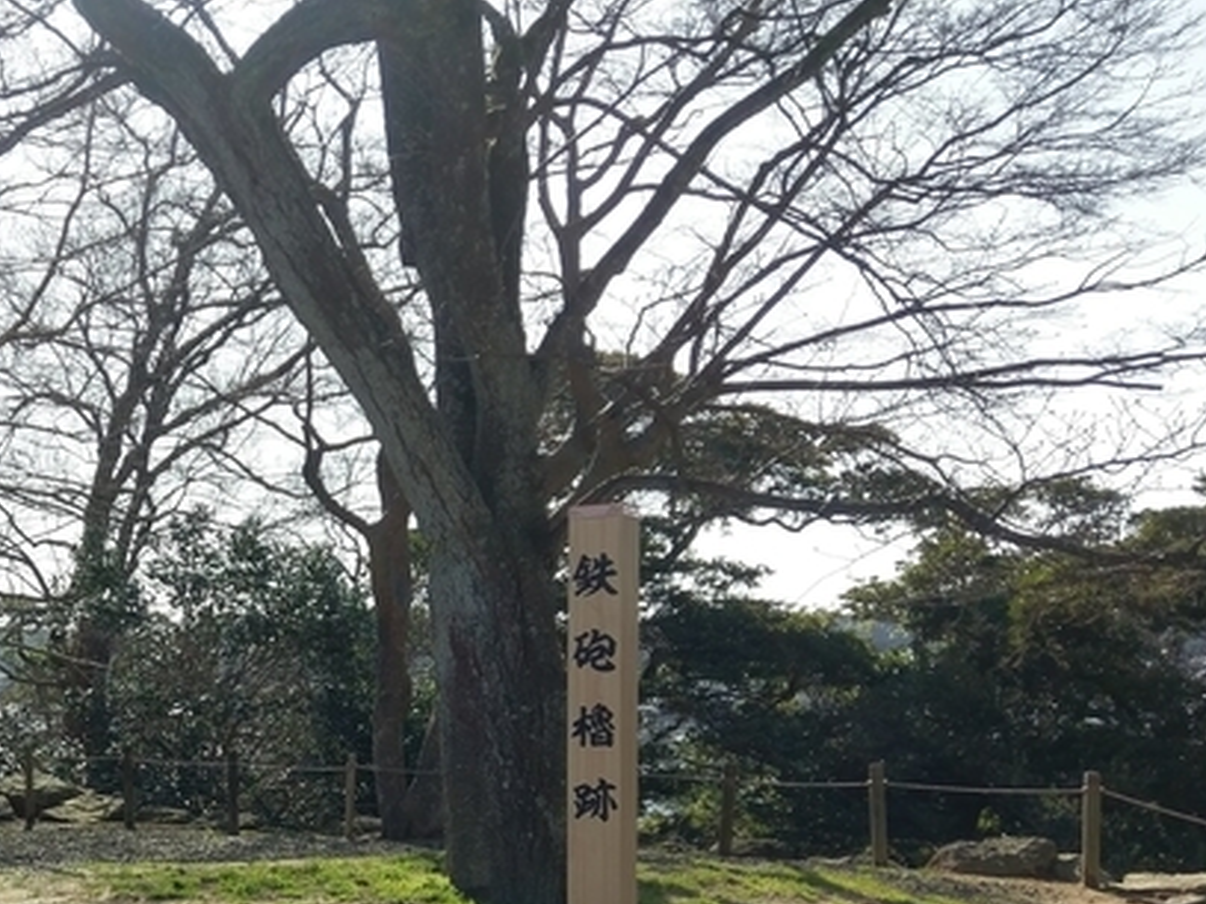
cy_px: 812
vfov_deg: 27.5
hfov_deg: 35.7
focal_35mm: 51
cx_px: 168
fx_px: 1777
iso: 100
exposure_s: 1/2233
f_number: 1.8
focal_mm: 4.58
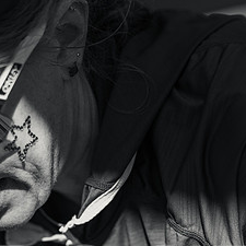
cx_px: 59
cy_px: 197
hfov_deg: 8.6
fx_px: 1624
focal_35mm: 202
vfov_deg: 8.6
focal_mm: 74
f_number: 2
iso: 100
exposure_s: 1/3200
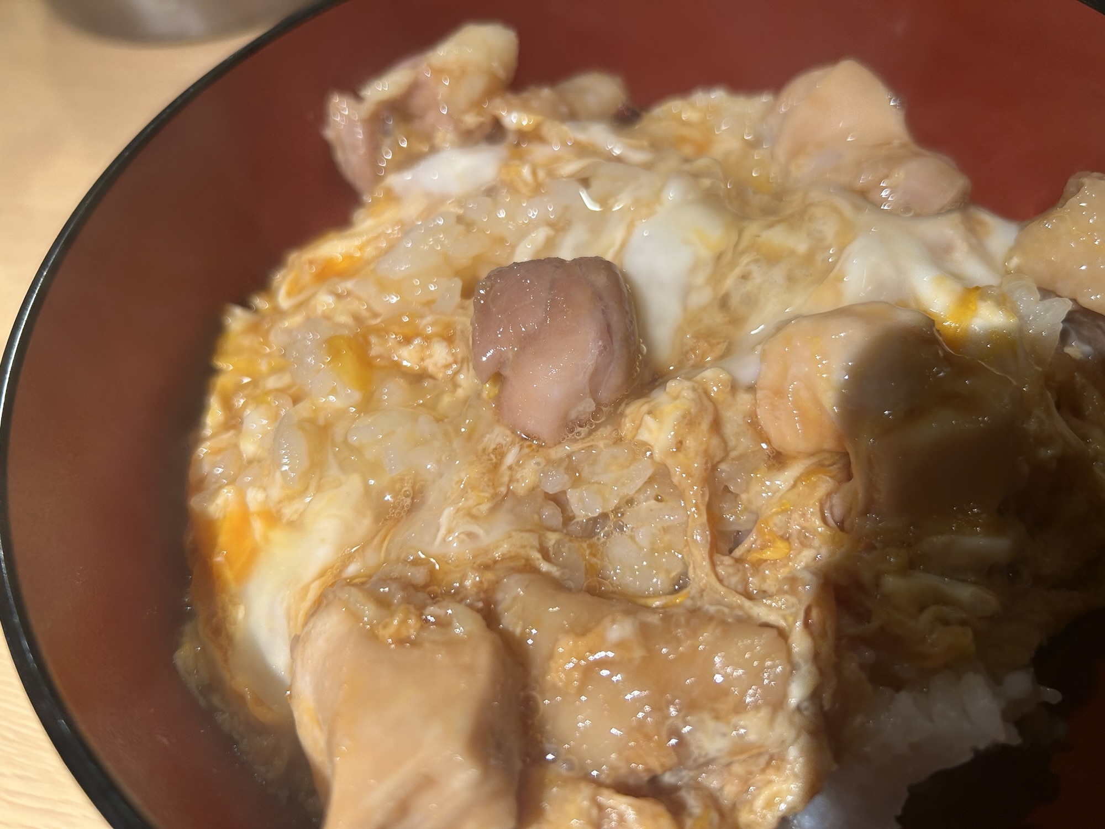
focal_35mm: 26
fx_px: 830
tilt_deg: -54.2
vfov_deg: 53.1
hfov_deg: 67.3
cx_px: 552
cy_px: 414
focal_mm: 5.7
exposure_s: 1/100
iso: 80
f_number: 1.5
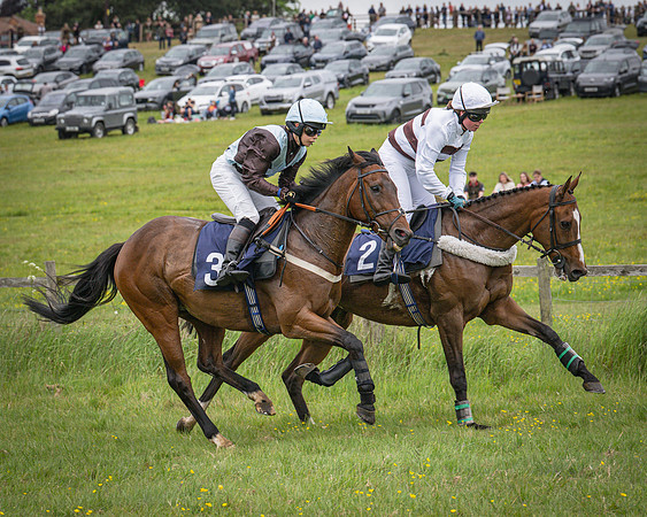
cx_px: 328
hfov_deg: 12.2
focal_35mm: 158
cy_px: 258
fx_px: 3034
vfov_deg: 9.7
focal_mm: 82
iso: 400
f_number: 4
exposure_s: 1/1600
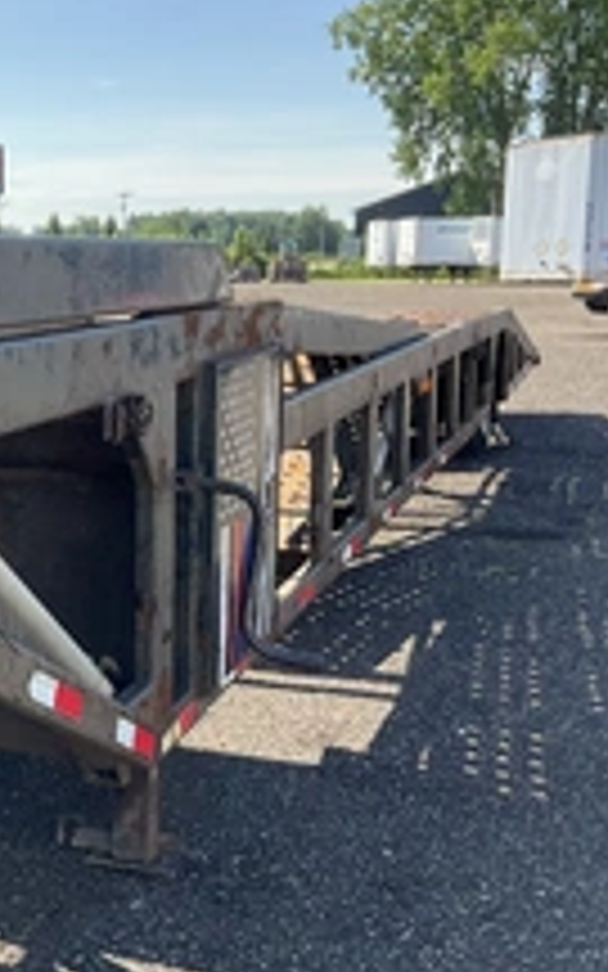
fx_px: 1511
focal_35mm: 57
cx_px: -126
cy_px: 554
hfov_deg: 21.1
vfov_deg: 35.6
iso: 25
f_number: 1.8
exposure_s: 1/409
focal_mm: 3
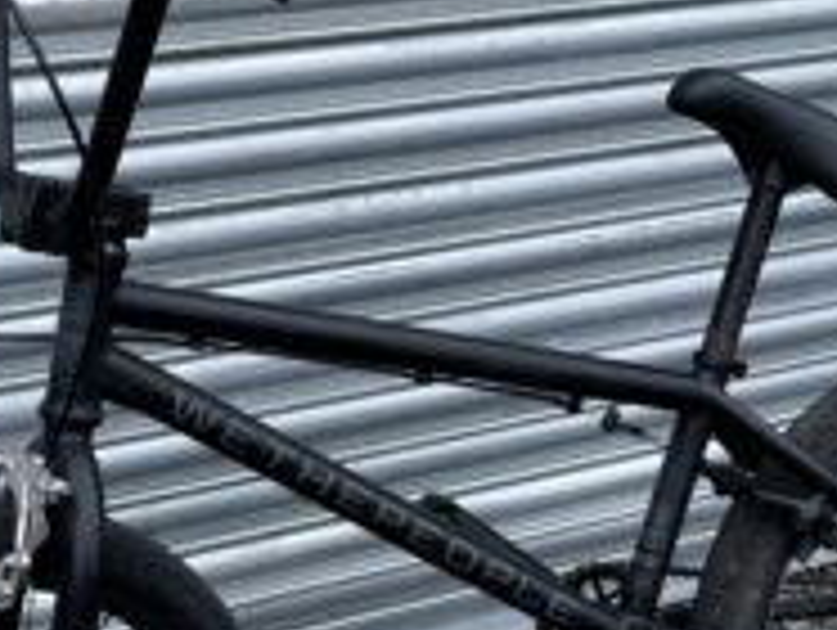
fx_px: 1622
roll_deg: +2.8
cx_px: 148
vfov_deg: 21.9
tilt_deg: -20.5
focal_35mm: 67
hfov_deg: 28.2
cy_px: 414
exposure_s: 1/1024
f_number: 1.6
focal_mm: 4.2
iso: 32
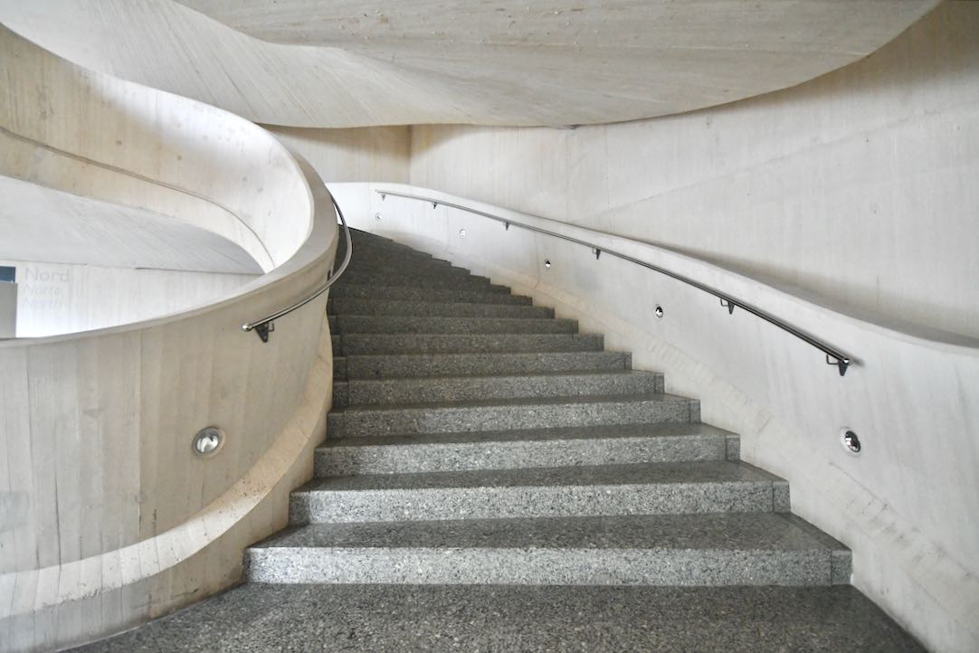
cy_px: 326
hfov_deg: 100.4
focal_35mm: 15
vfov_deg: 77.4
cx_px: 490
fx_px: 408
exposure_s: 1/100
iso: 3200
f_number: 4
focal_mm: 10
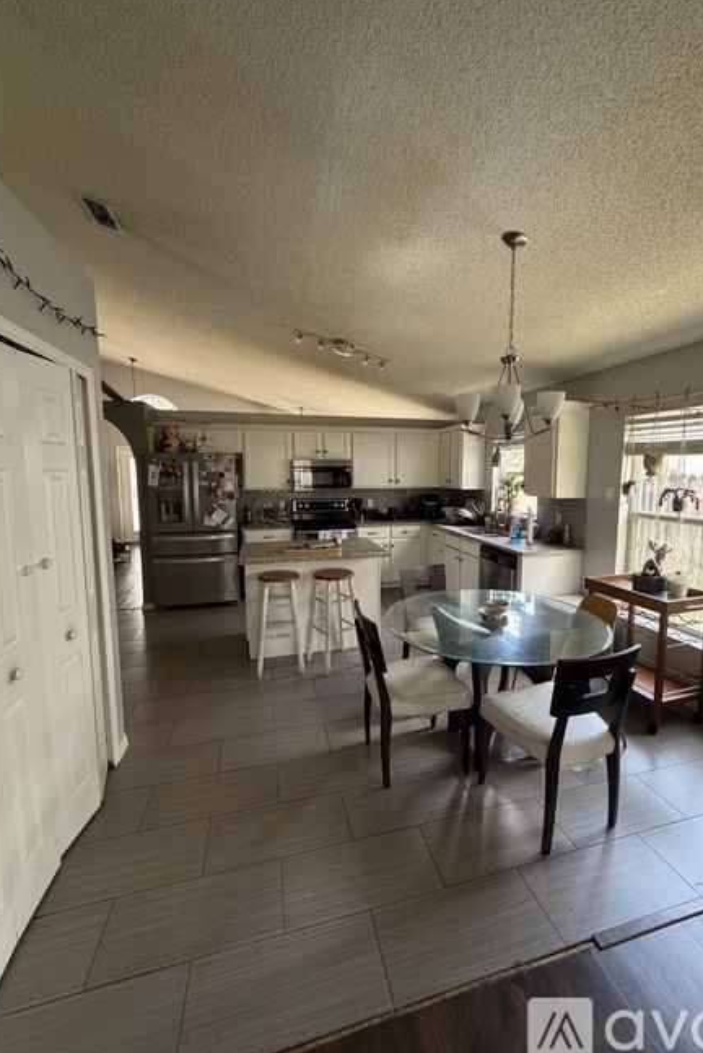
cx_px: 384
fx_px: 439
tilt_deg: -6.3
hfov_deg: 77.2
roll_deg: -0.5
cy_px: 520
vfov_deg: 100.4
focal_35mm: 15
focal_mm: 2.22
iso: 320
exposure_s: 1/86
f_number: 2.2
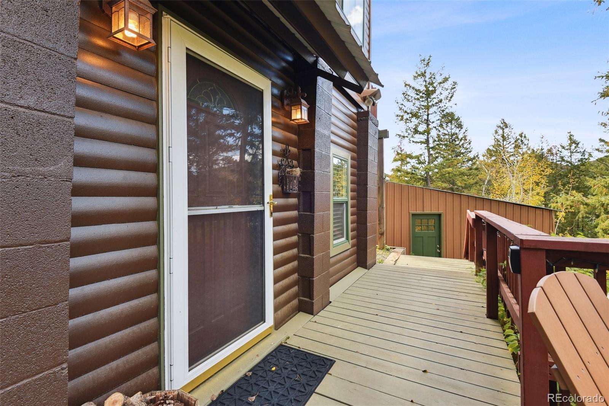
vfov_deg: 73.7
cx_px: 304
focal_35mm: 16
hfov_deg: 96.7
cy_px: 203
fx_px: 271
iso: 400
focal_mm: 16
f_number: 11
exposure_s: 1/90
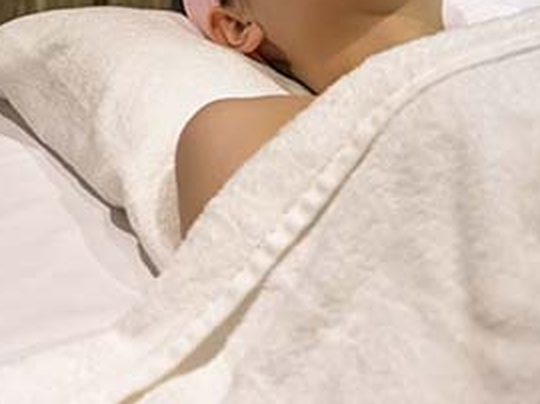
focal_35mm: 130
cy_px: -234
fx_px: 2026
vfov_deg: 10.9
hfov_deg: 15.1
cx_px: 84
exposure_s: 1/200
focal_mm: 38
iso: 900
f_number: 2.8
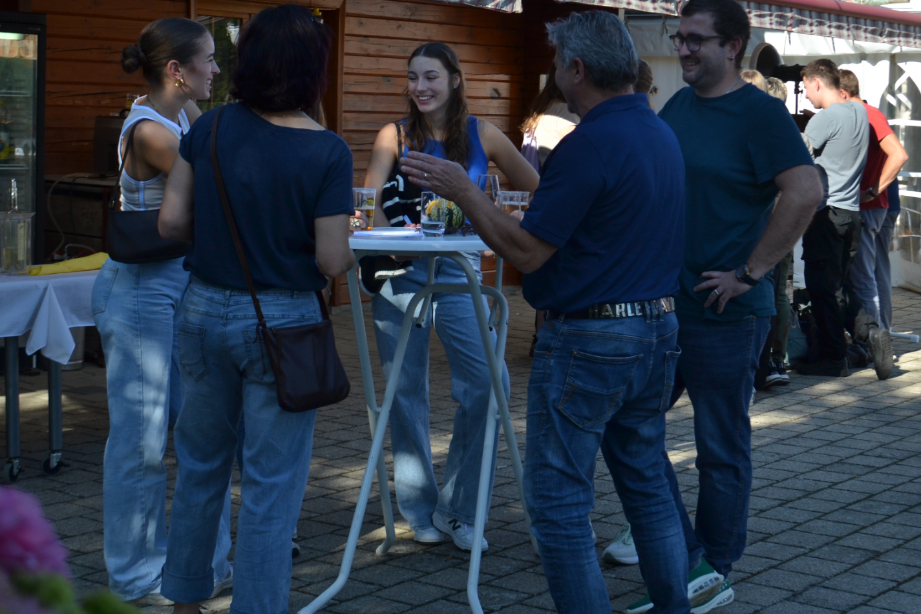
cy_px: 183
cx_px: 536
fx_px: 1765
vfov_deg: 19.6
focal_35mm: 69
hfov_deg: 29.2
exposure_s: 1/200
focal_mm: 32
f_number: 7.1
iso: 100
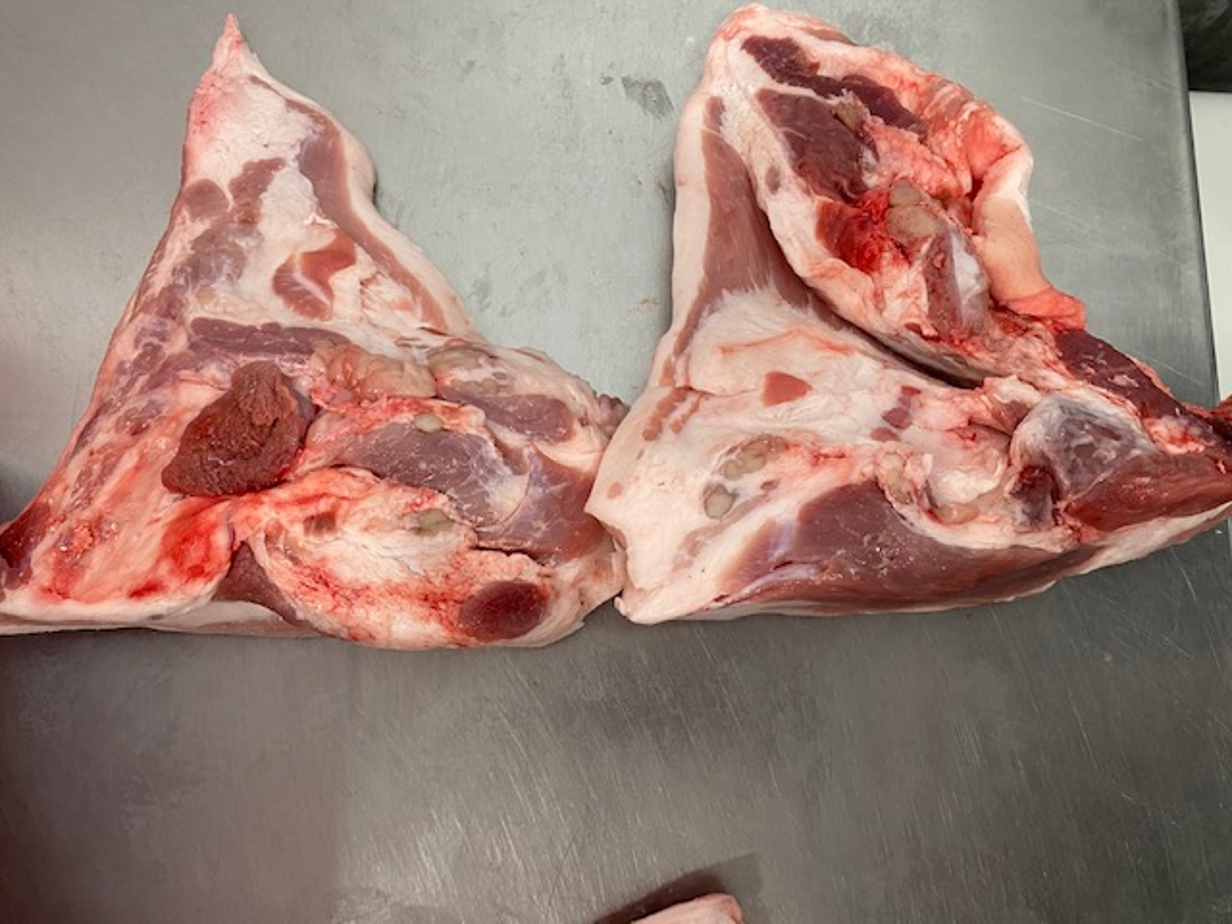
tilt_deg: -78.5
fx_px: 925
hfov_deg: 67.3
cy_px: 462
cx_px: 616
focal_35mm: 26
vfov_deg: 53.1
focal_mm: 4.25
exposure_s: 1/50
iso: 160
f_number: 1.8
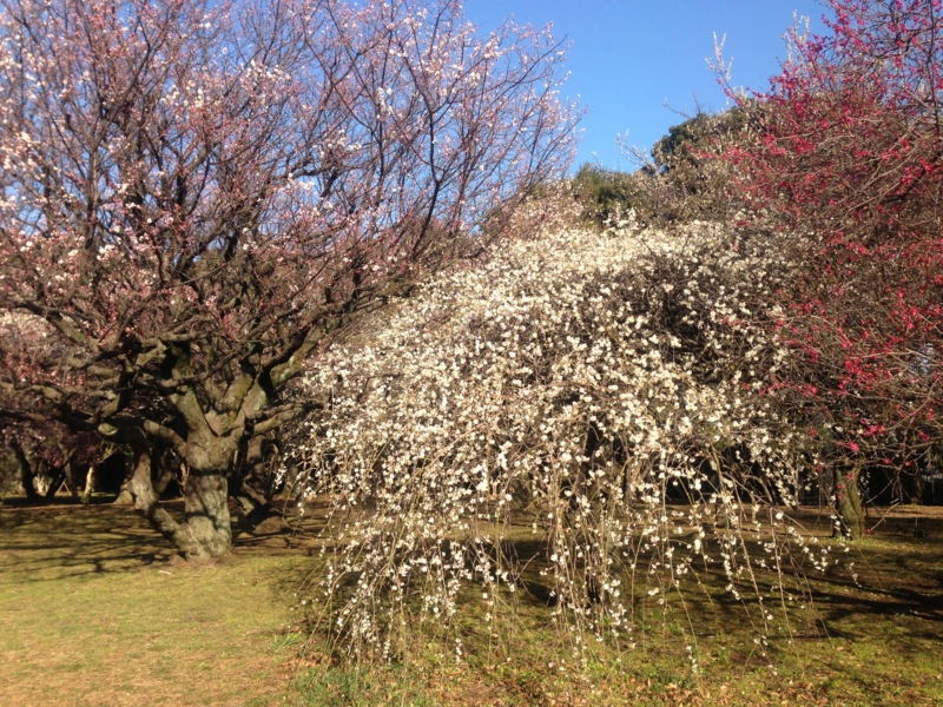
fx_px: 899
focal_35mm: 33
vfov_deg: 42.9
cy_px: 354
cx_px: 472
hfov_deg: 55.4
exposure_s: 1/713
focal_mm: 4.13
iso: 50
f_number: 2.4
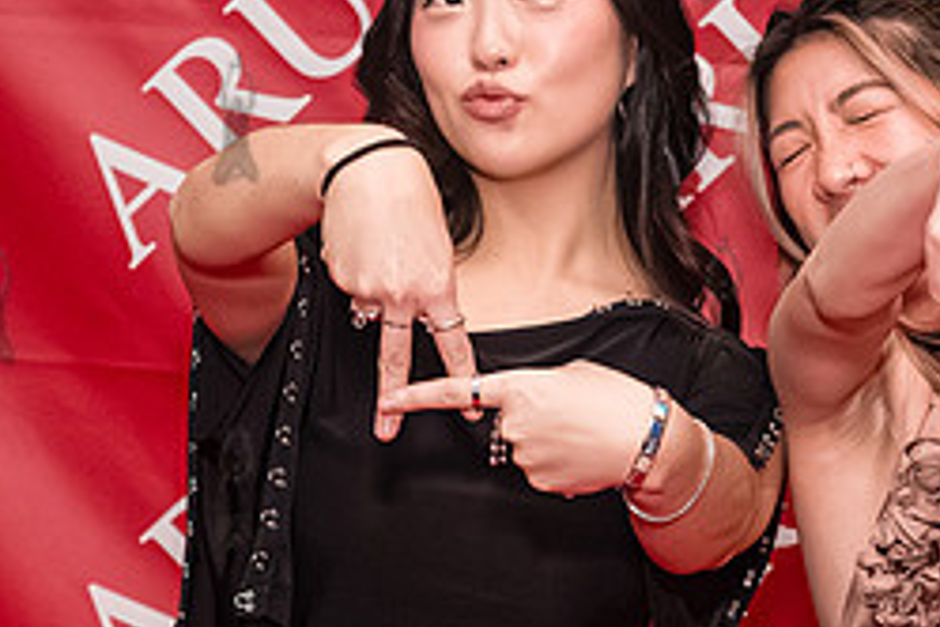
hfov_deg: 15.2
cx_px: 567
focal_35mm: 135
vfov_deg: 10.1
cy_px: 440
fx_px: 3525
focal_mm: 35
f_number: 5
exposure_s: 1/400
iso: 8000
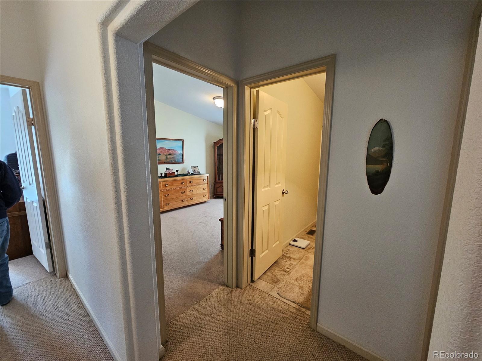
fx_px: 181
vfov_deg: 89.9
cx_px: 241
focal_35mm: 13
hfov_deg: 106.2
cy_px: 180
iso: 400
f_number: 2.2
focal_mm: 2.2
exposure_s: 1/60
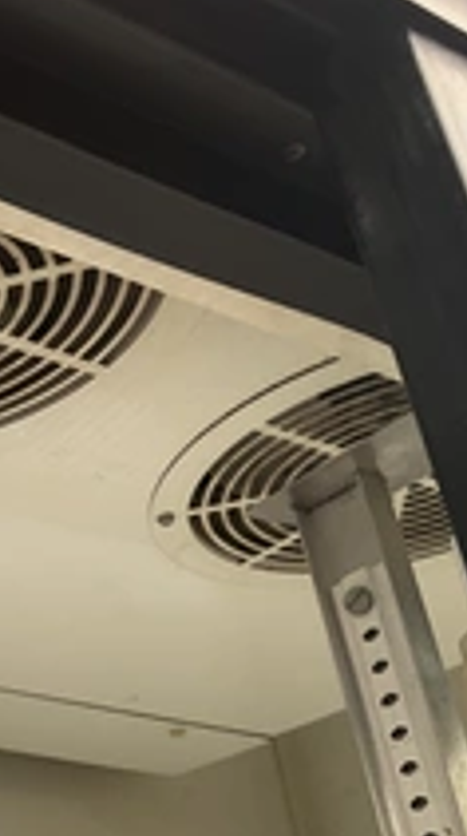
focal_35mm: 60
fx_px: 1327
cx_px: -257
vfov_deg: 34.8
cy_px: 523
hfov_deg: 17.7
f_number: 1.8
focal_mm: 3
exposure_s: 1/122
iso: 64
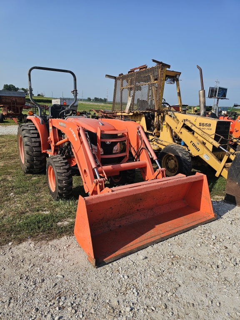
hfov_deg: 58.9
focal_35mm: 23
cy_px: 160
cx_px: 120
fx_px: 213
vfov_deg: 73.9
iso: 10
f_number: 1.7
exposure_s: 1/1024
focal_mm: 6.3
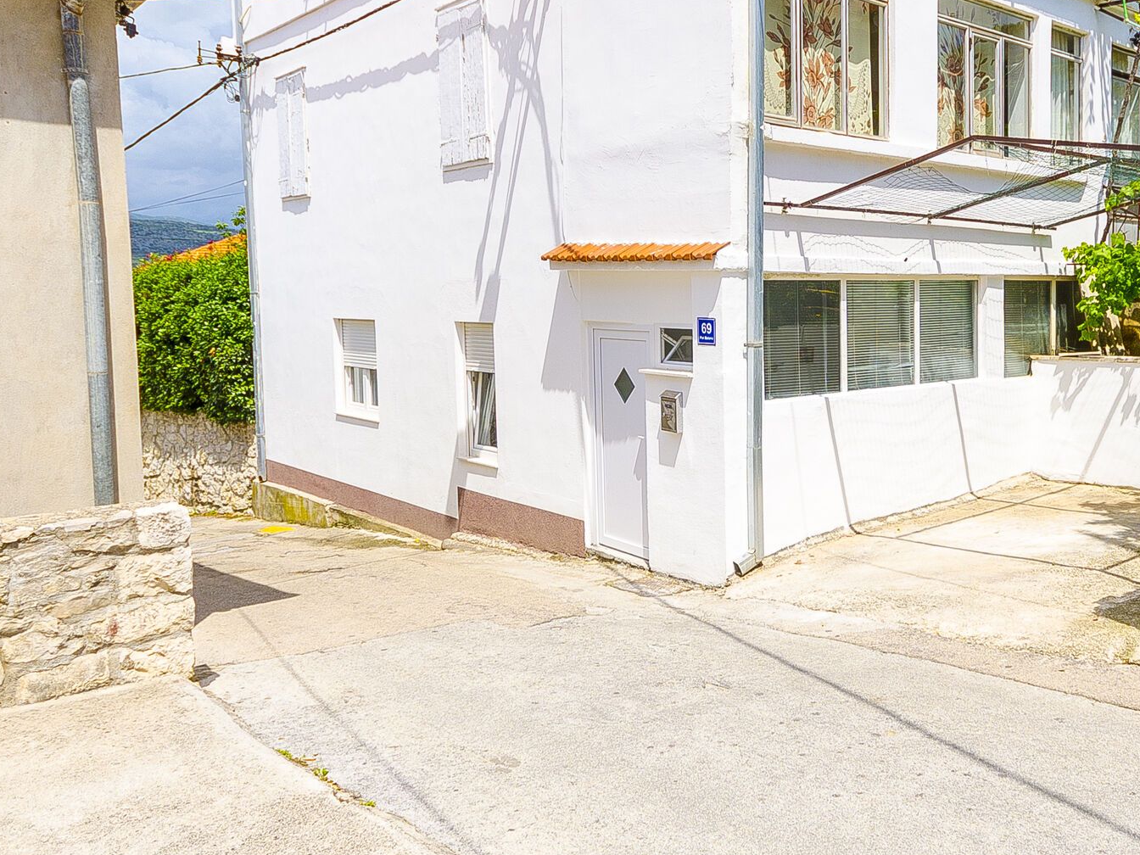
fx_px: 988
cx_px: 746
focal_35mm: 30
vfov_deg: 46.5
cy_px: 333
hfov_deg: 58.8
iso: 100
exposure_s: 1/640
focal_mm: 10
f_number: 6.3
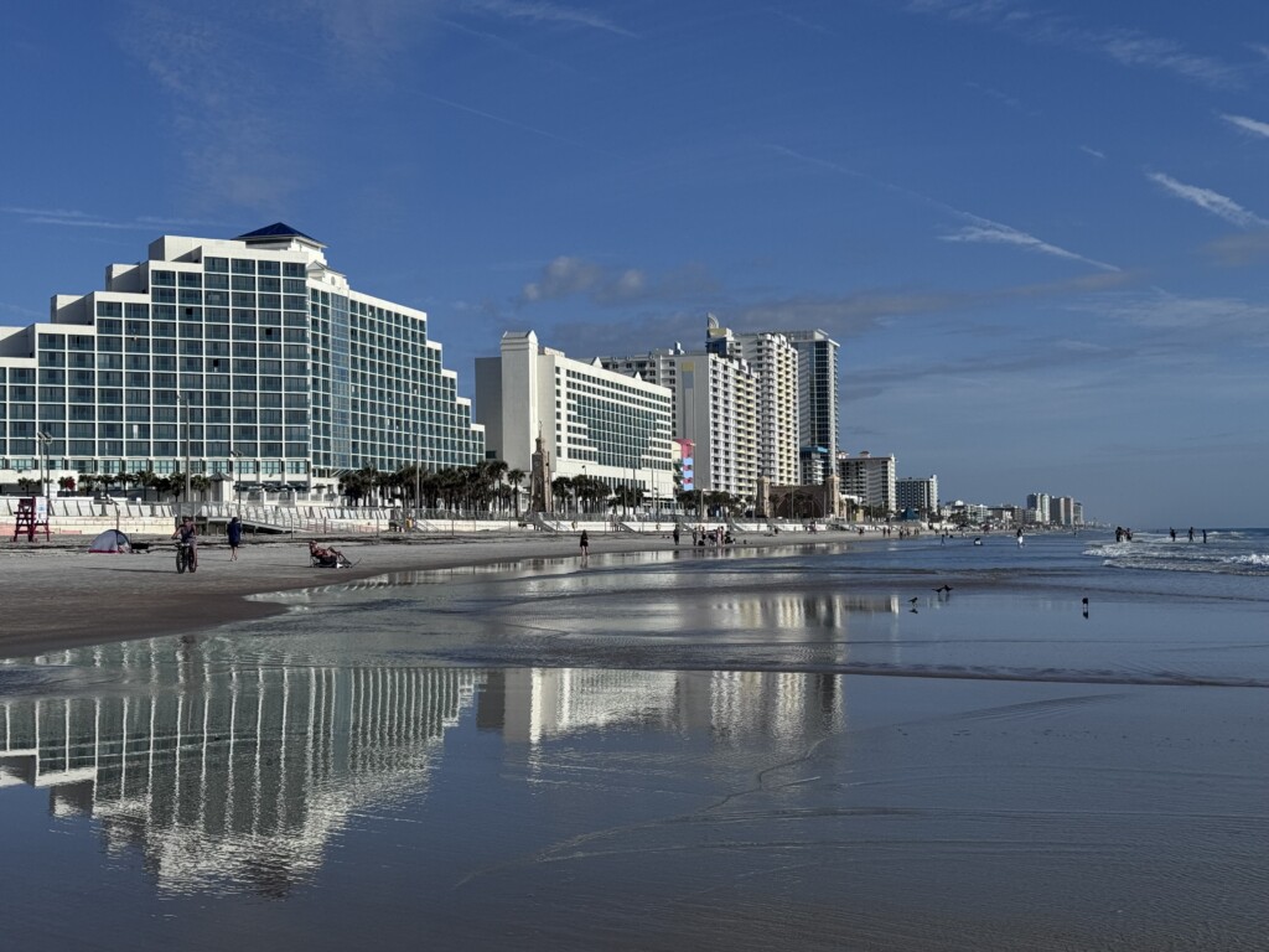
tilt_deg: +1.9
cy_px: 476
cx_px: 634
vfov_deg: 30.3
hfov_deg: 39.7
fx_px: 1760
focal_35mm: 48
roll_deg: +0.7
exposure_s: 1/9009
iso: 64
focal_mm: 6.76
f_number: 1.78
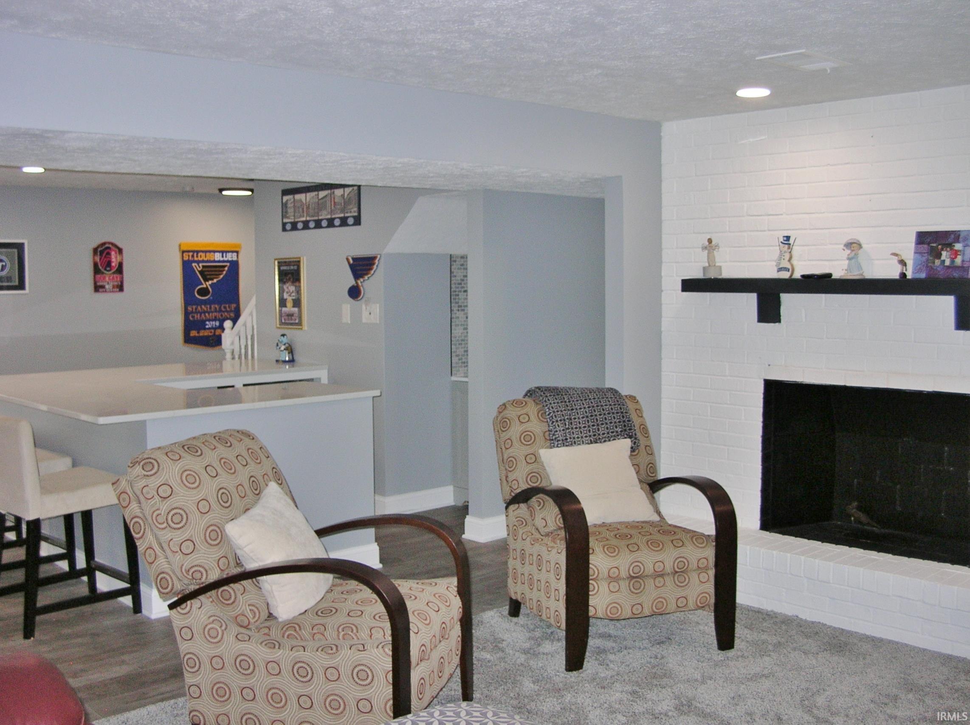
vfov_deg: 39.6
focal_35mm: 36
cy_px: 362
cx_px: 485
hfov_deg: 51.4
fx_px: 1007
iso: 71
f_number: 2.7
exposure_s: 1/60.1
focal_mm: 6
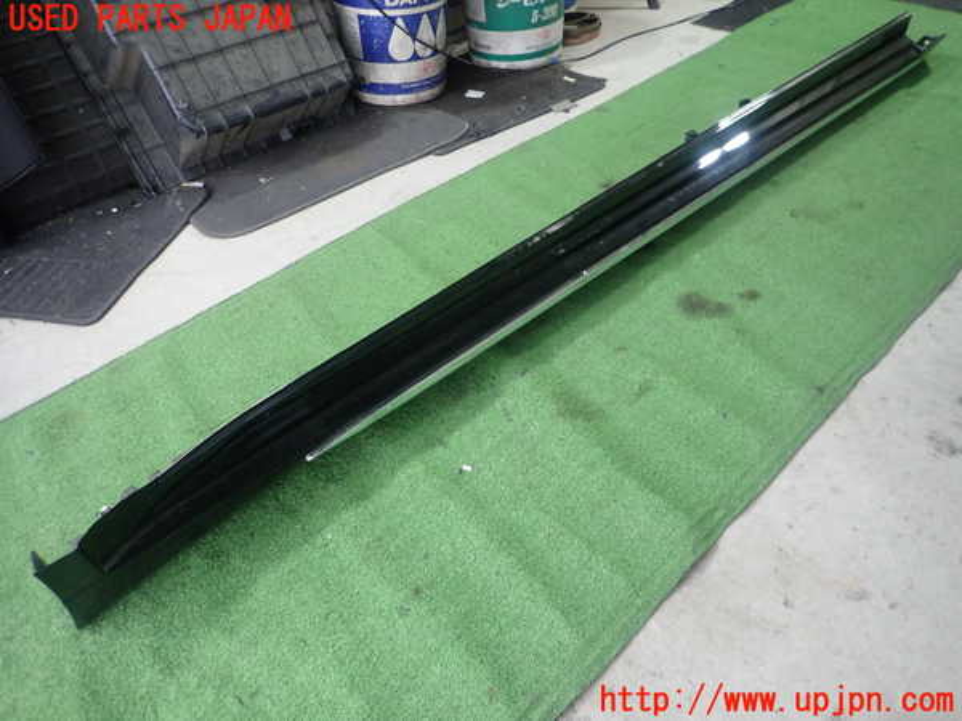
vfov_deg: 54.9
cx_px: 481
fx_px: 695
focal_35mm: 25
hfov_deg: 69.4
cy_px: 360
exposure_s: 1/50
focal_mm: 4.5
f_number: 2
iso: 200
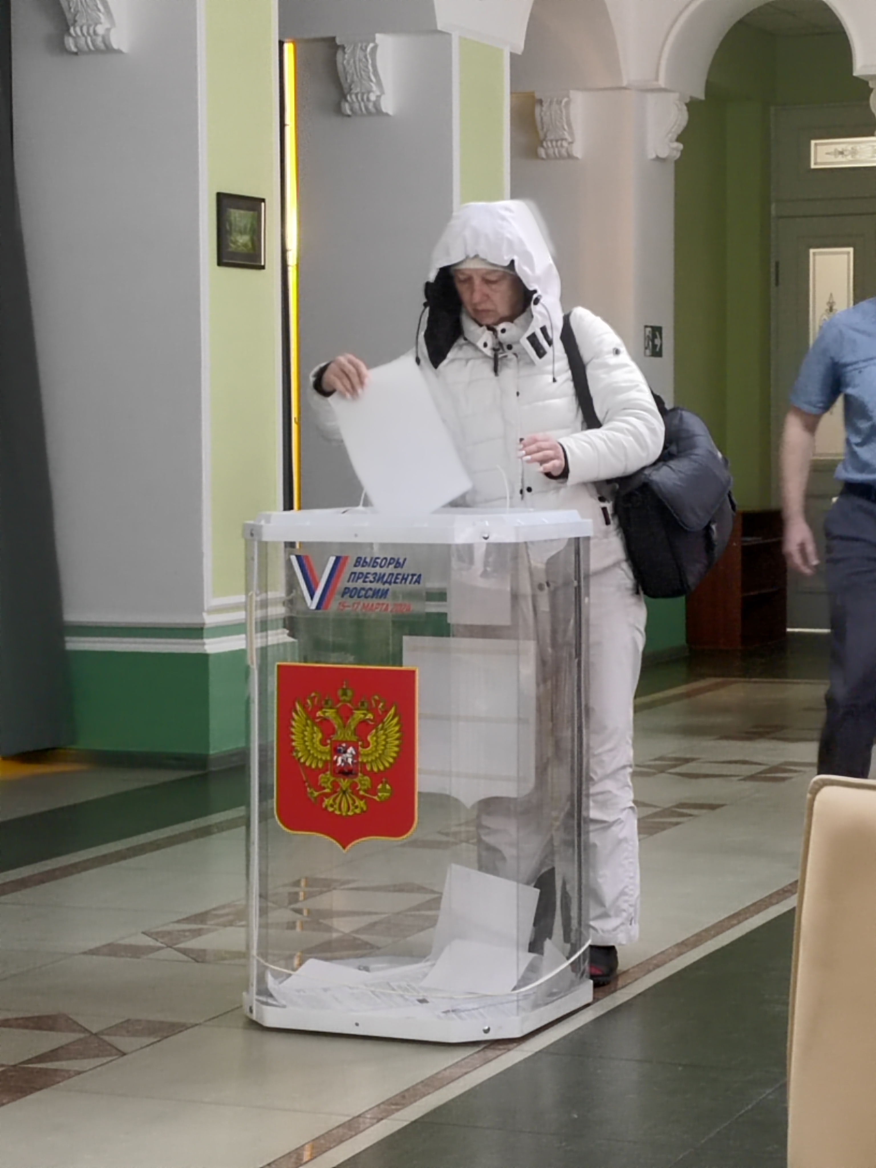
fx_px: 3070
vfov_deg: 21.5
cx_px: 438
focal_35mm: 91
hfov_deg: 16.2
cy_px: 584
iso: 1071
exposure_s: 1/100
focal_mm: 5.52
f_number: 1.9
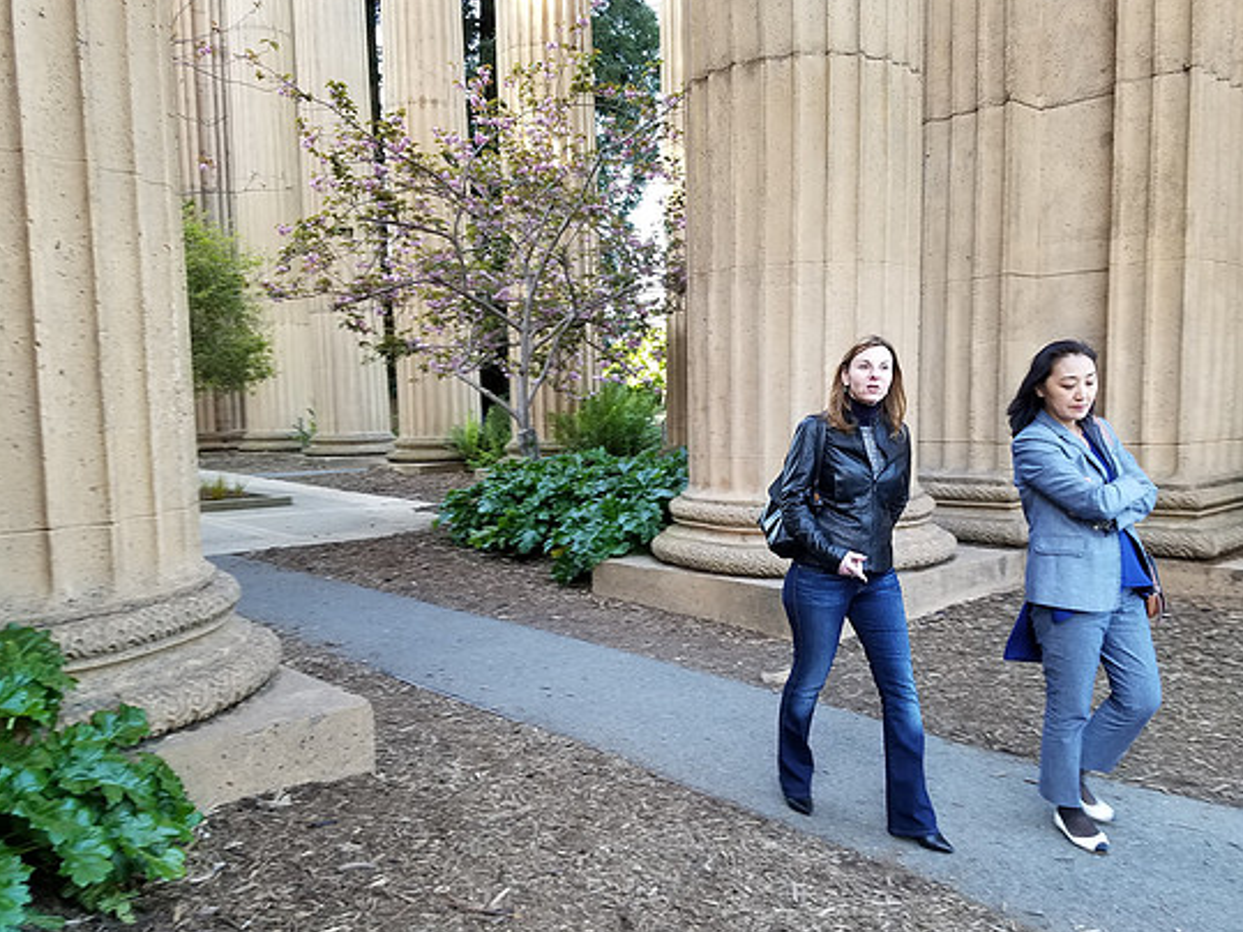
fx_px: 1005
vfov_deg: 49.7
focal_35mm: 28
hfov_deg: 63.4
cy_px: 467
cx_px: 660
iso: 64
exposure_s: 1/60
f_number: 1.7
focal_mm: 4.2
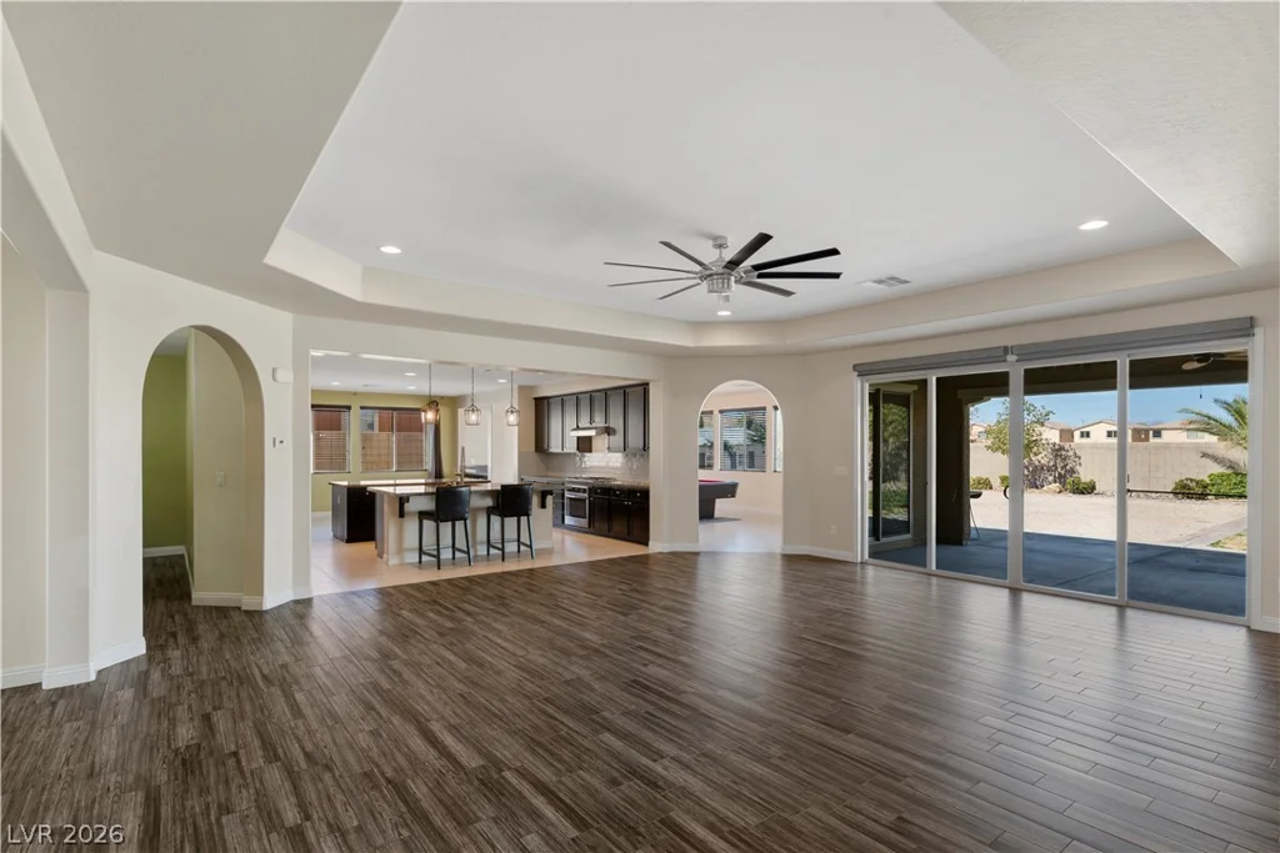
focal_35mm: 17
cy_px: 426
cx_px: 640
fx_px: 604
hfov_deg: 93.3
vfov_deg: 70.5
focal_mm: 17
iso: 500
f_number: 8
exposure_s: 1/10
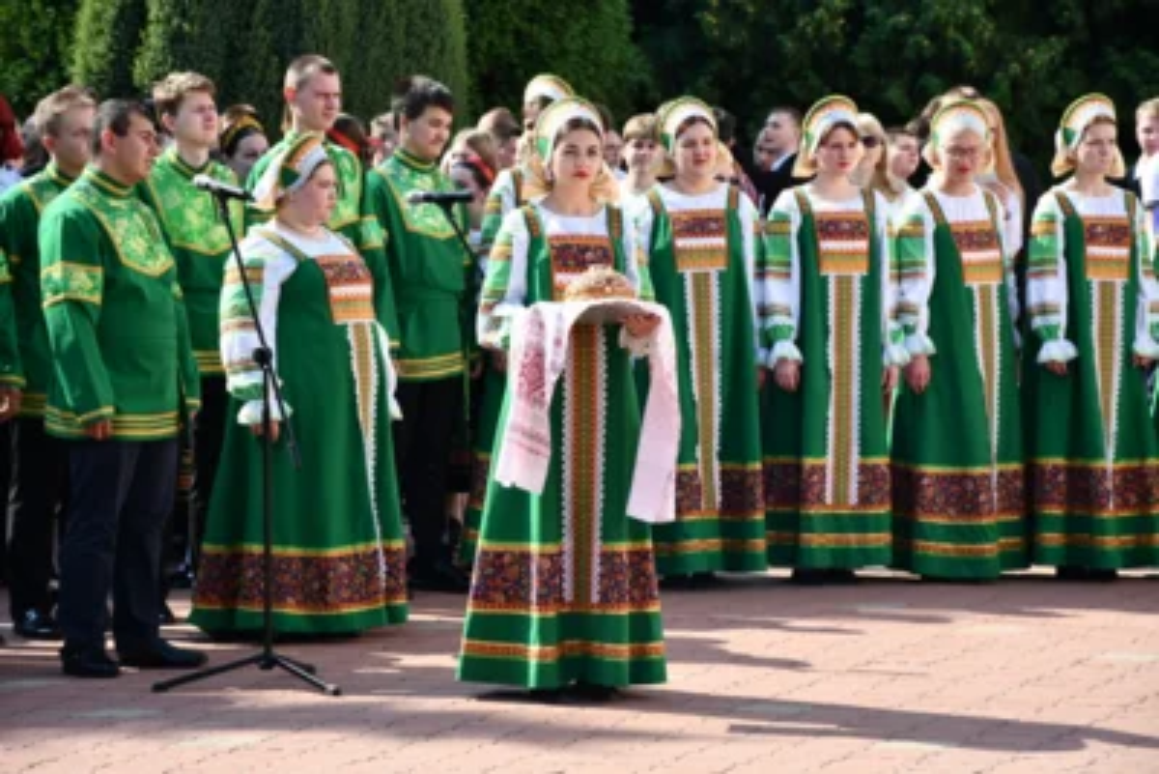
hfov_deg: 15.2
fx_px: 4348
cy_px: 387
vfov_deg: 10.2
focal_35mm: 135
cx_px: 580
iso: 125
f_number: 7.1
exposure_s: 1/200
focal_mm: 90
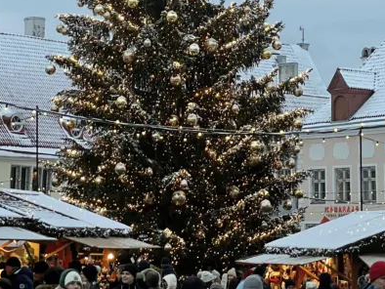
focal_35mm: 135
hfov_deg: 14.6
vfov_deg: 10.8
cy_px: -38
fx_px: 1502
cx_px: 160
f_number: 2
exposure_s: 1/100
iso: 100
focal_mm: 6
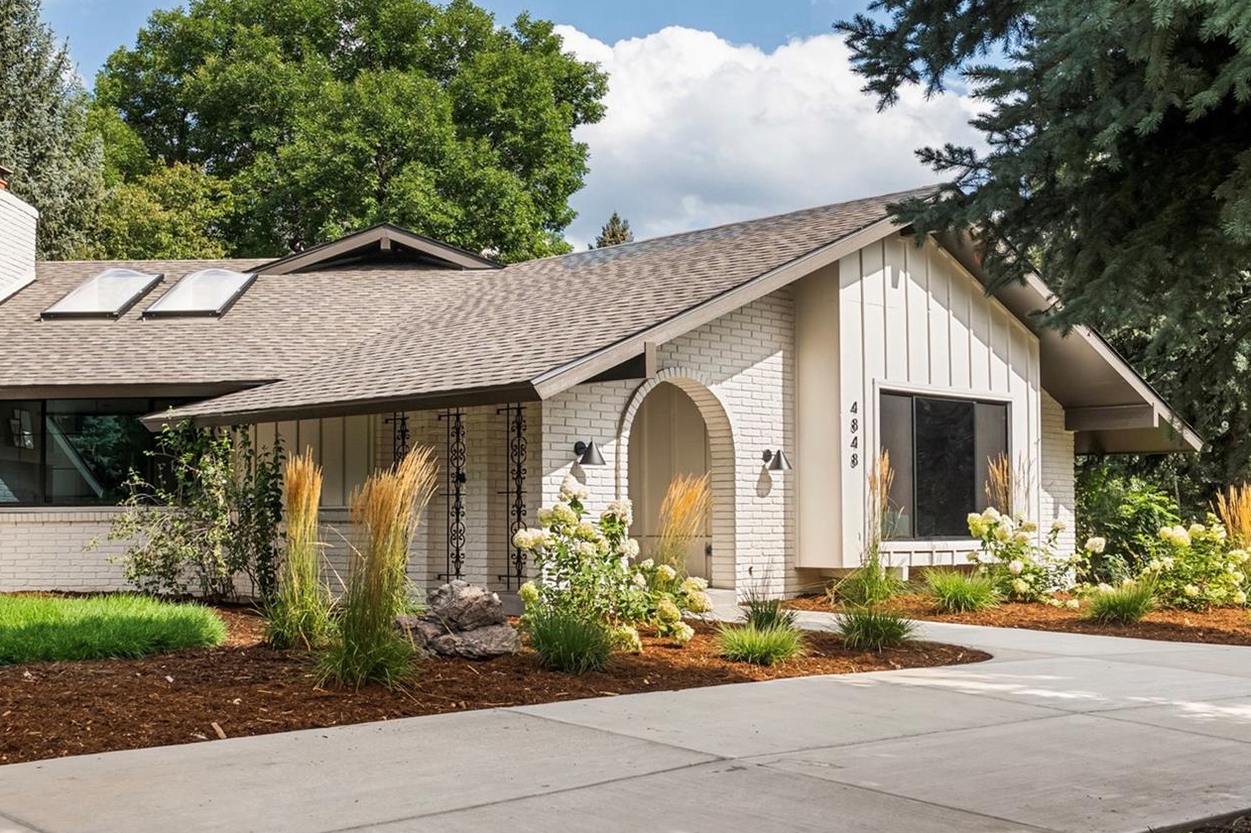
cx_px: 590
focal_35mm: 34
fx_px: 1168
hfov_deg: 56.3
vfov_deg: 39.2
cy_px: 391
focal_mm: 26.5
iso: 800
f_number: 8
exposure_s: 1/1250
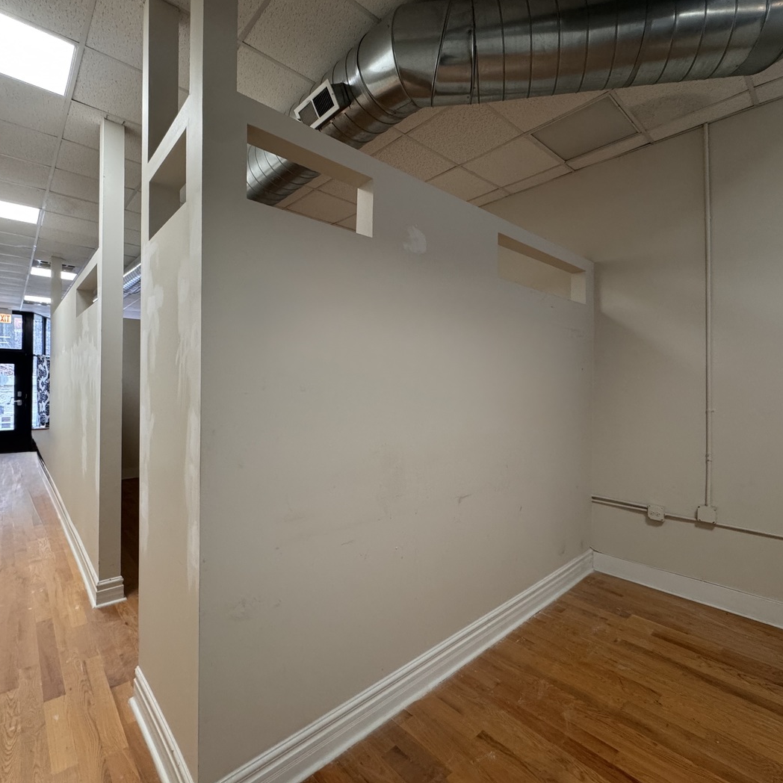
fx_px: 435
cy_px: 383
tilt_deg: +0.2
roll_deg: -0.4
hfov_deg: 83.9
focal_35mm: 17
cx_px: 407
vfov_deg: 84.0
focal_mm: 2.22
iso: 250
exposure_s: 1/60
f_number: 2.2
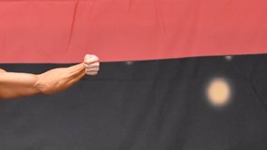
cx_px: -55
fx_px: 4227
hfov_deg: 3.6
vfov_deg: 2.0
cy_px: 195
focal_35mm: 597
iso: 8000
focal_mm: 145
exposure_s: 1/400
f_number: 5.6
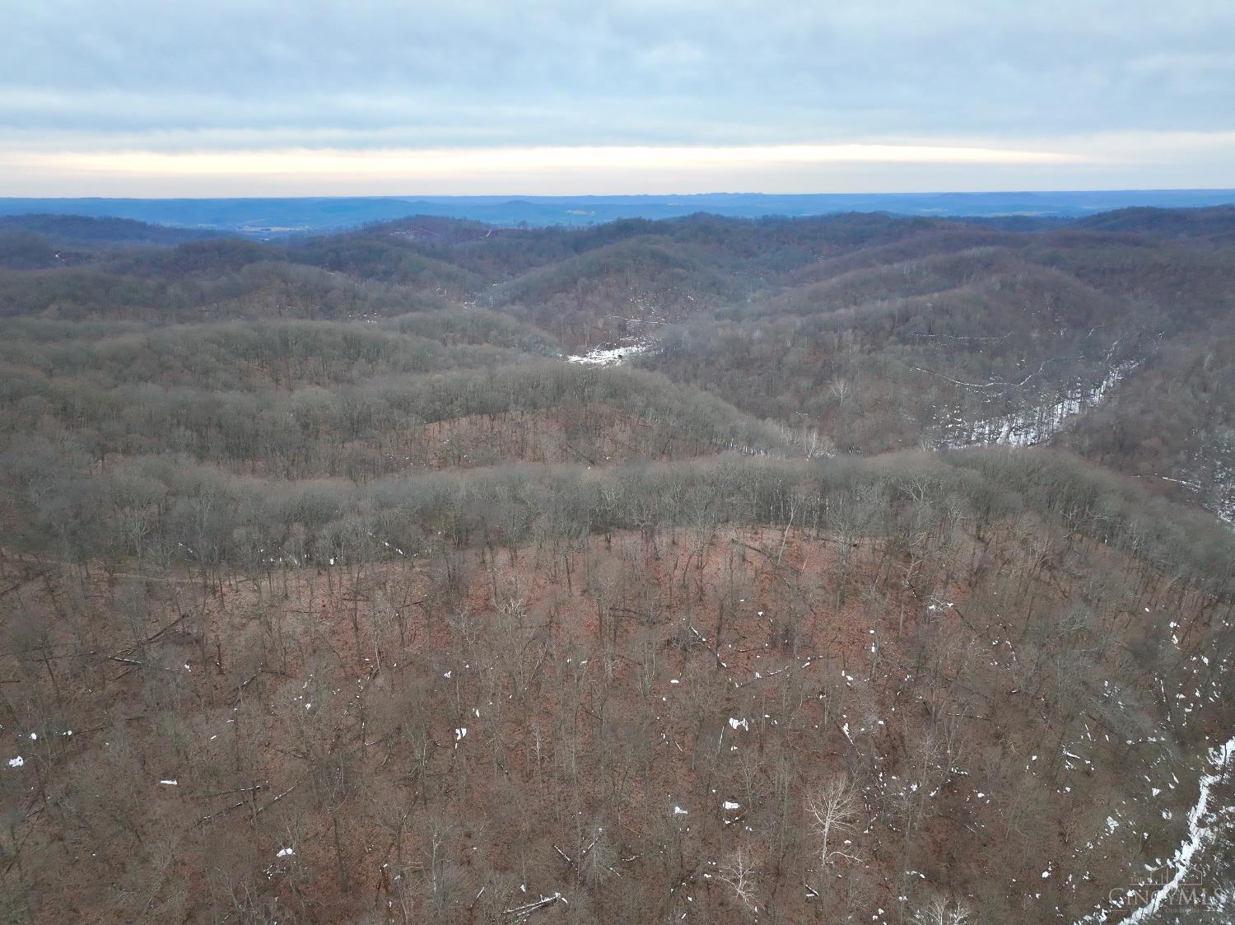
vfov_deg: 56.8
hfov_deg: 71.6
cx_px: 618
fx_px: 856
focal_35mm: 24
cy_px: 462
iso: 290
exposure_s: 1/15
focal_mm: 12.29
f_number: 2.8
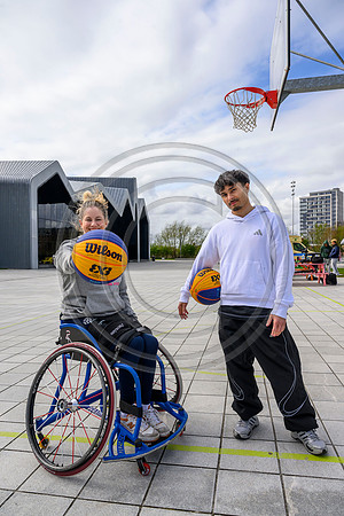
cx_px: 172
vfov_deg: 73.7
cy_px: 258
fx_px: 344
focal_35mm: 24
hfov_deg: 53.1
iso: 500
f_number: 8
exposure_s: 1/1250
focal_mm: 24
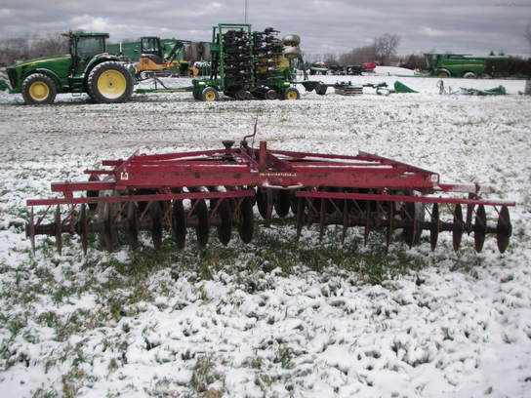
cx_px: 266
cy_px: 199
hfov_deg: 49.0
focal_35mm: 38
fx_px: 583
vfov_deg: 37.7
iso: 50
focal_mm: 6.3
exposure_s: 1/350
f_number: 3.3
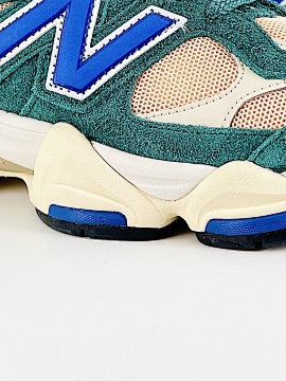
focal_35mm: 78
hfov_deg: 18.9
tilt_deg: -7.4
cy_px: 24
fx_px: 859
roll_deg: +0.7
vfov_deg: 24.2
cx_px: 143
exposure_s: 1/1000
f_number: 1.5
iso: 50
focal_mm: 5.7
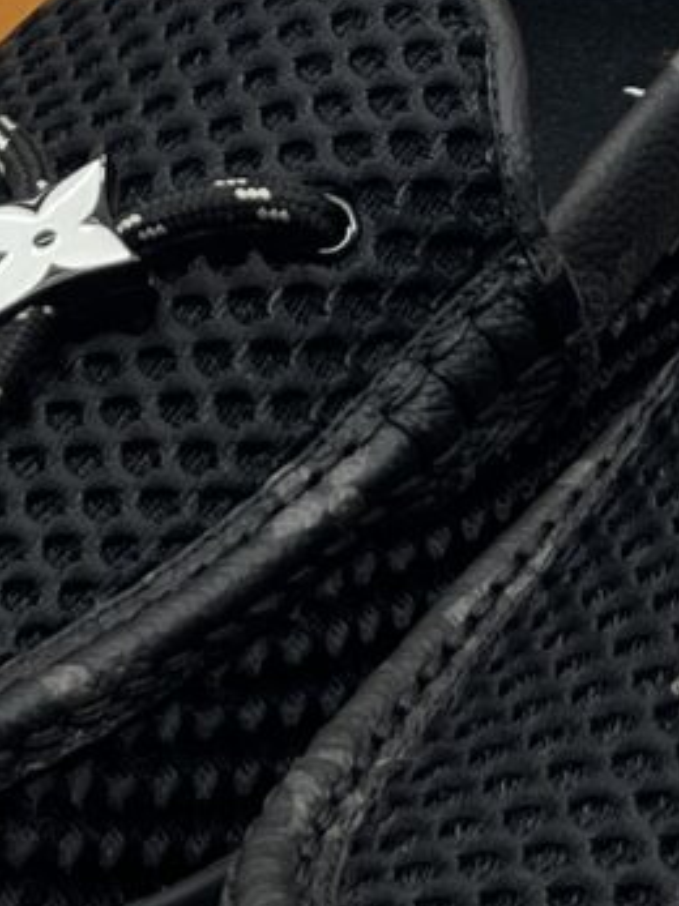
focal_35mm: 192
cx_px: 538
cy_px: -371
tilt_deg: -17.2
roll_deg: +1.0
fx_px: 5025
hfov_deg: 7.7
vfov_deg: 10.0
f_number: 1.5
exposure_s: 1/100
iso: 40
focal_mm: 5.7
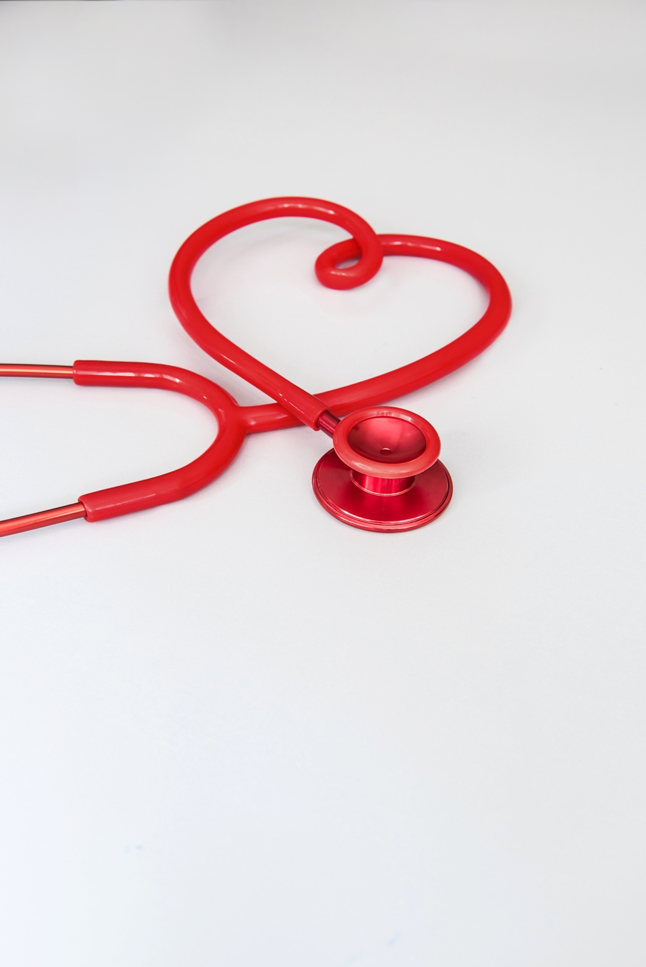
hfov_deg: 31.9
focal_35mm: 42
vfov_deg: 46.4
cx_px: 323
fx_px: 1129
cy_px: 484
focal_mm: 42
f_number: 10
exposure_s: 1/5
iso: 125
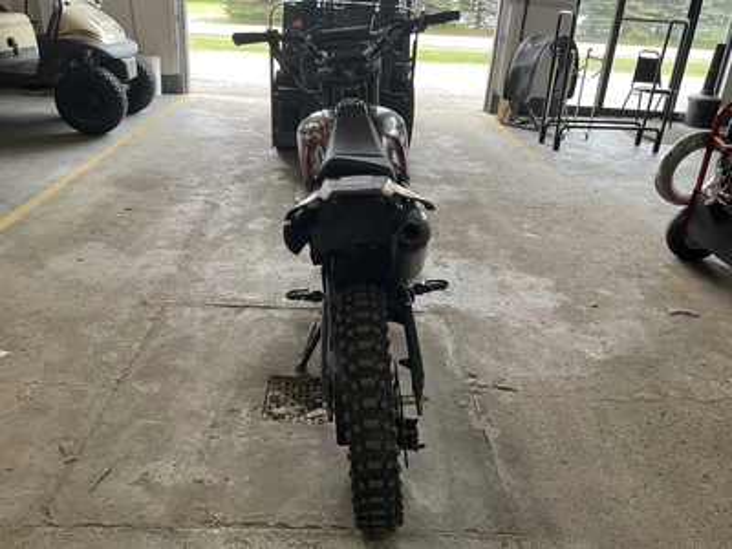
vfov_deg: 48.2
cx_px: 366
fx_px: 613
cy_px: 274
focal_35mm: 29
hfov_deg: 61.7
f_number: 1.8
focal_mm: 3
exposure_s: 1/60
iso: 50
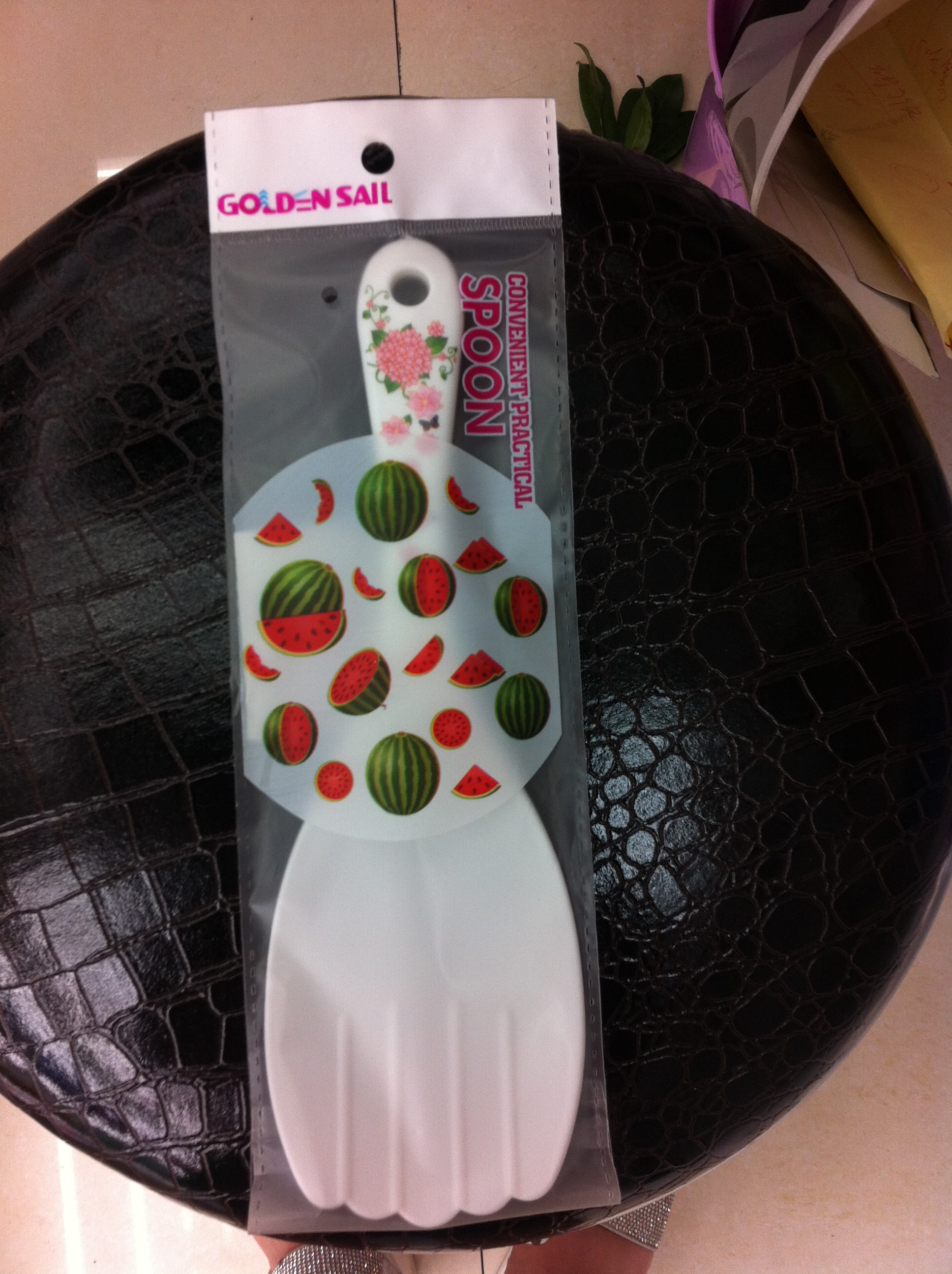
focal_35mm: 35
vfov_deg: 52.7
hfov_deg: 40.6
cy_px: 637
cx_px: 476
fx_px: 1287
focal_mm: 3.85
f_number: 2.8
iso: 100
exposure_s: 1/40
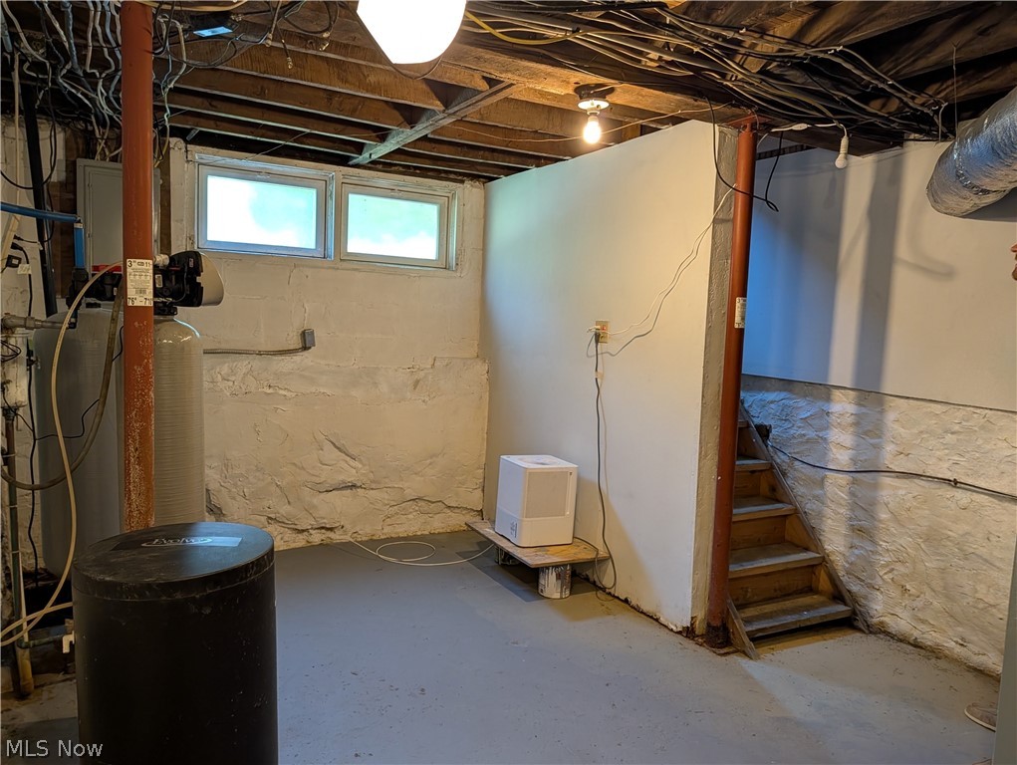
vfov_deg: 56.9
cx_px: 508
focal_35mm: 24
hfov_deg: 71.5
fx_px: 706
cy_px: 382
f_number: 1.68
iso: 221
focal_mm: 6.9
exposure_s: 1/40
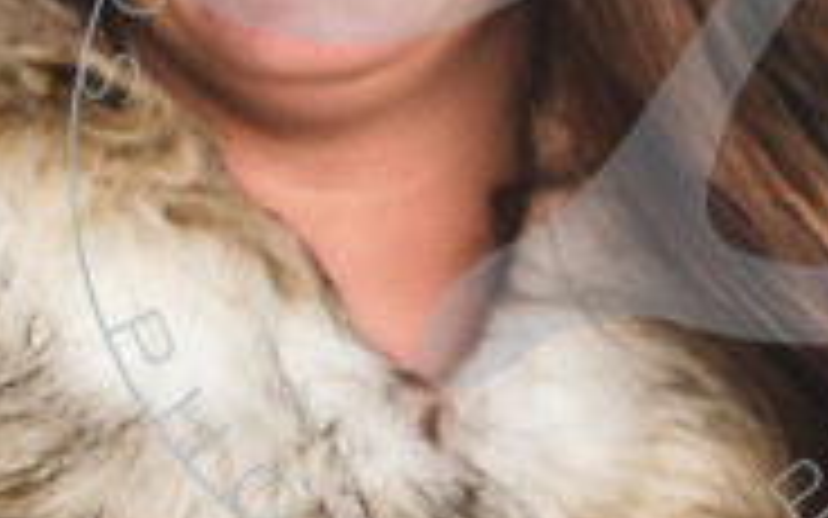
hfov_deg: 4.3
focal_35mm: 483
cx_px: 756
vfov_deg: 2.7
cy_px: -218
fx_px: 10899
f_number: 2.8
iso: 1600
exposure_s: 1/500
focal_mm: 150
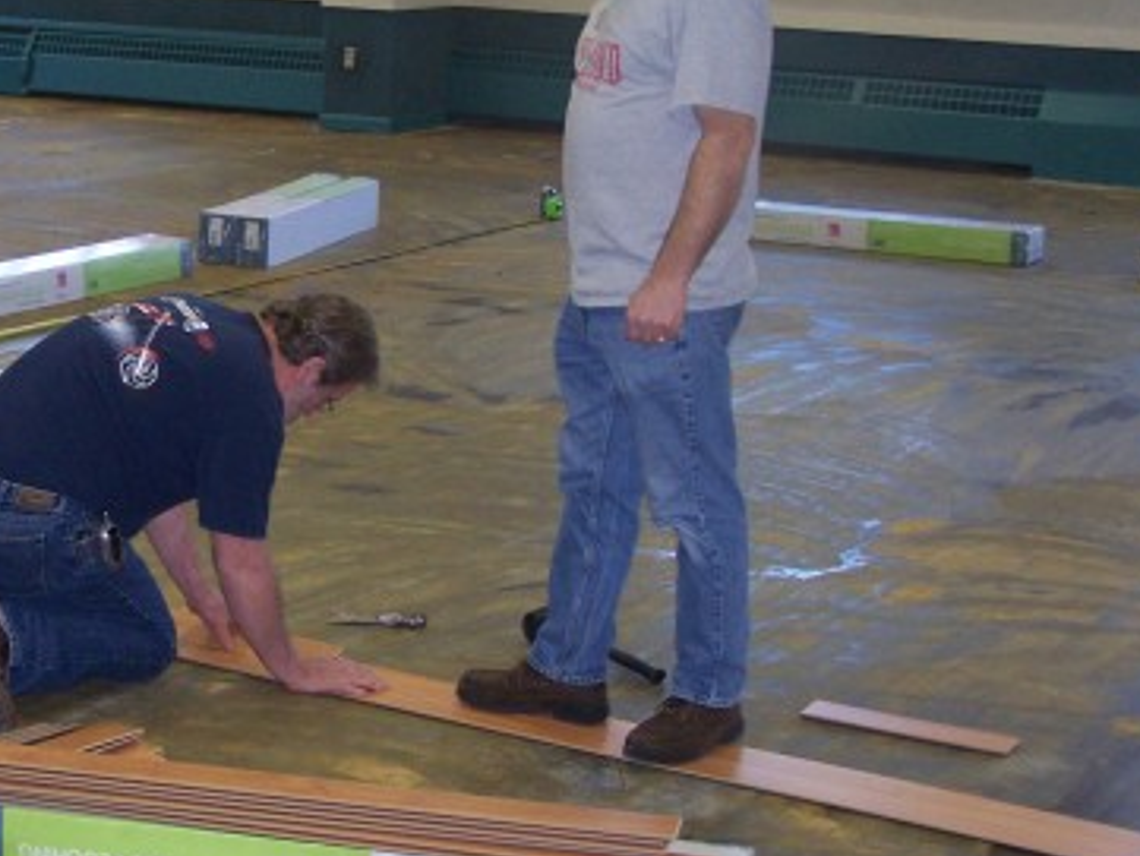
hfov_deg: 22.6
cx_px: 174
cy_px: 392
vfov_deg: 17.4
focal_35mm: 85
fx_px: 2800
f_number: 3
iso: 140
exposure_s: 1/60
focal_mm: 8
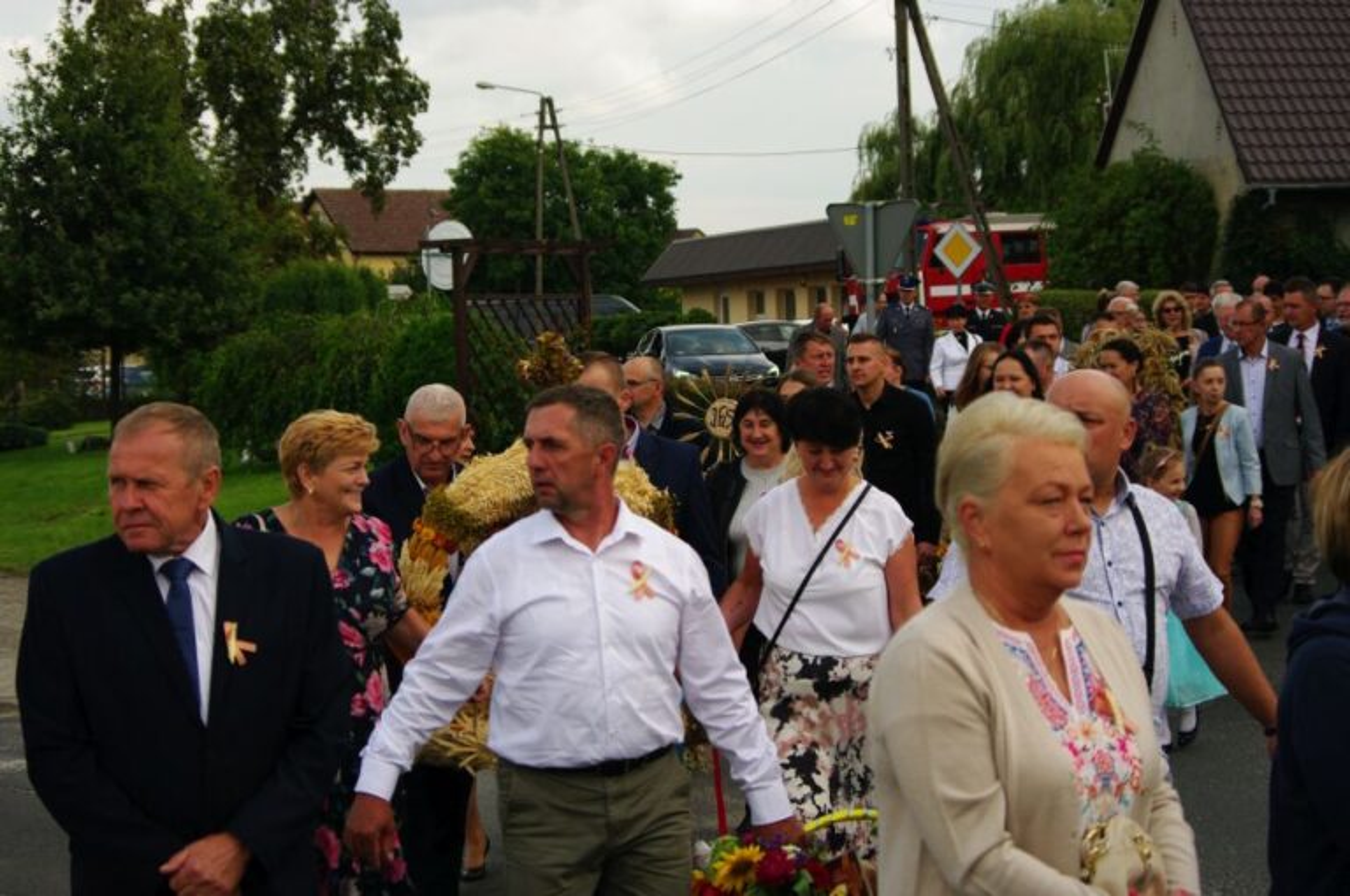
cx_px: 675
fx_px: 2809
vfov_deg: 18.1
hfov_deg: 27.0
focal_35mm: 75
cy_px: 448
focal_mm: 50
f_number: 5.6
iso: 280
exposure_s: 1/750
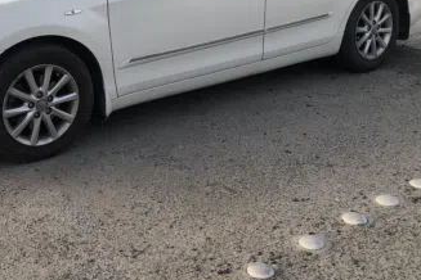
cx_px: 143
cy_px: 63
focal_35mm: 57
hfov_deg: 34.7
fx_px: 667
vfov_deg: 23.5
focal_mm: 3.99
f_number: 1.8
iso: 20
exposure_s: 1/437
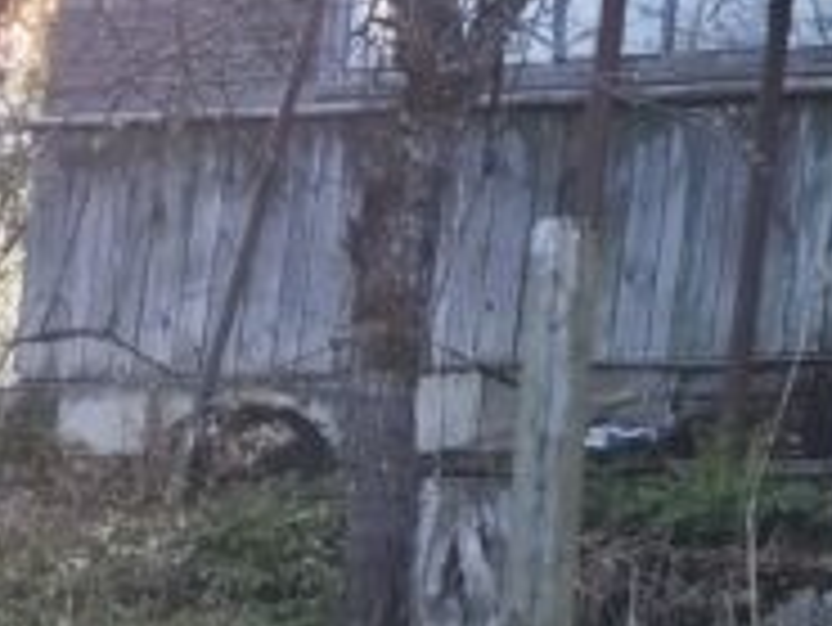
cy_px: -122
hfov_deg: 9.8
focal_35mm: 191
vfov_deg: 7.7
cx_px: 1538
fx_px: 4594
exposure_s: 1/497
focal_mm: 6.18
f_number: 1.65
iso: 50
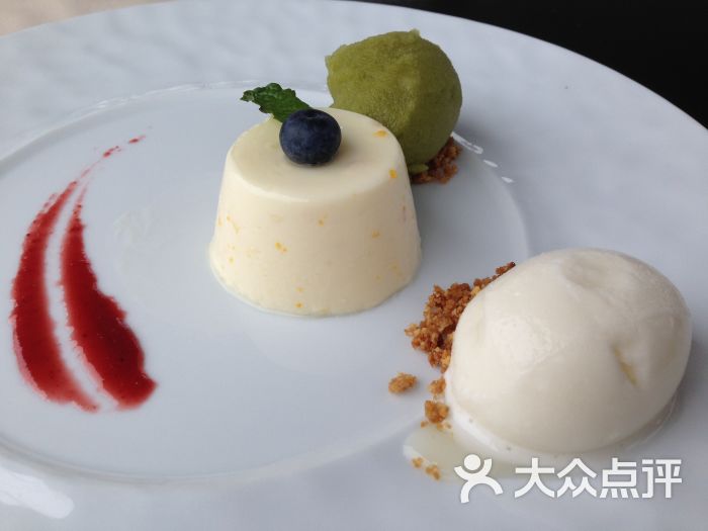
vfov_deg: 42.9
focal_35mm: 33
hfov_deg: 55.4
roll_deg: -0.2
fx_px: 675
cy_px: 266
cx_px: 354
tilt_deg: -42.6
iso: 50
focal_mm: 4.12
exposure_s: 1/120
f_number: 2.4
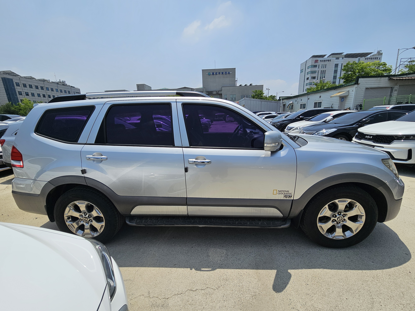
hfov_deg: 106.2
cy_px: 156
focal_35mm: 13
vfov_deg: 89.9
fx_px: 156
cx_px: 208
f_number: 2.2
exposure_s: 1/4820
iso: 50
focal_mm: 2.2
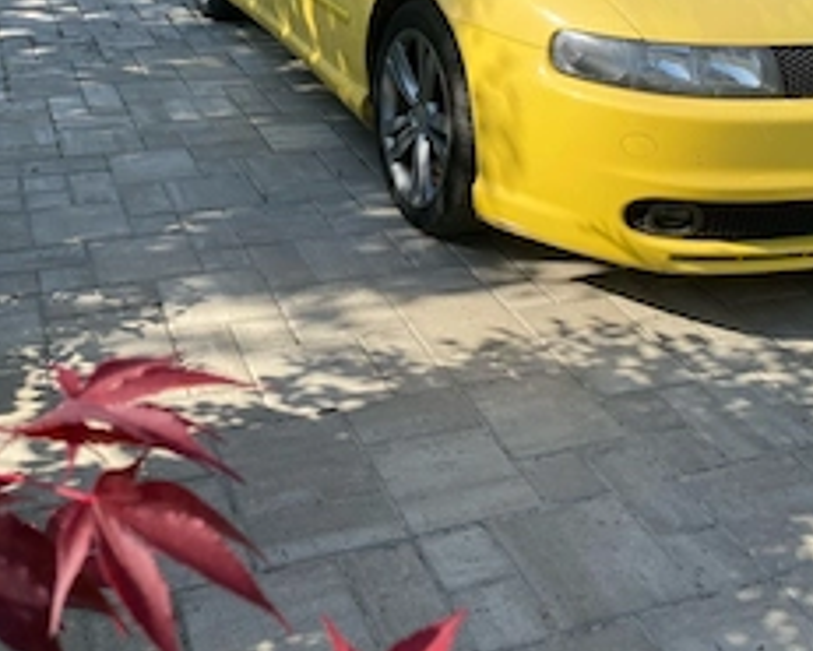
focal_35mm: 44
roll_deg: -7.2
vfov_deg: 32.7
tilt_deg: -13.4
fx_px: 1059
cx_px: 384
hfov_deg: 42.0
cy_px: 88
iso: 32
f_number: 1.8
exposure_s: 1/1727
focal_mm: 4.25
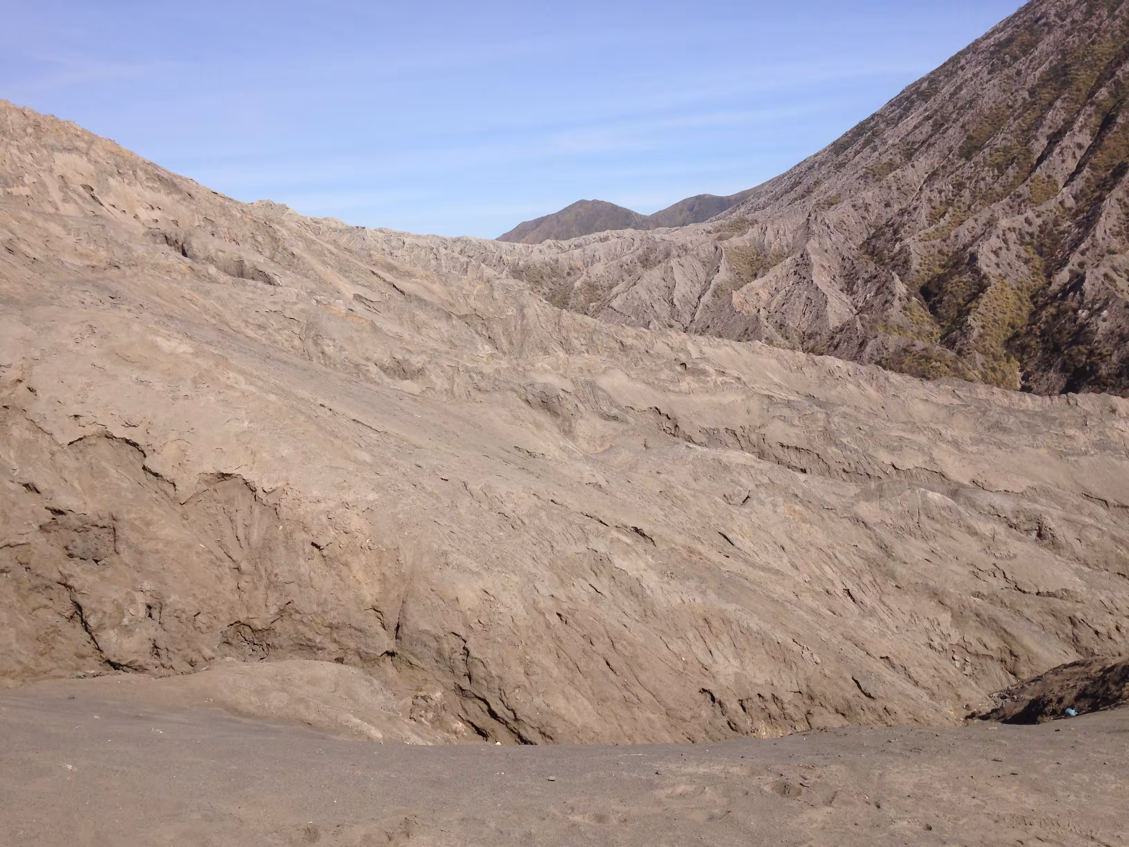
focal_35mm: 33
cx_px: 564
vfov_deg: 42.9
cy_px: 424
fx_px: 1076
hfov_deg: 55.4
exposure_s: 1/2262
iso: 50
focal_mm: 4.12
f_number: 2.4
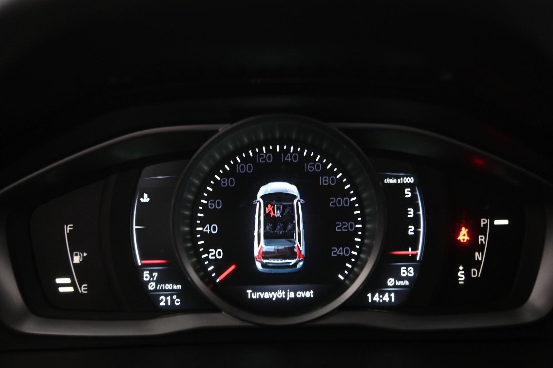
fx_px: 737
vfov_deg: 28.0
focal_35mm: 48
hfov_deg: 41.1
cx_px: 276
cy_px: 184
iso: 2000
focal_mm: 48
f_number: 4
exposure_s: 1/40
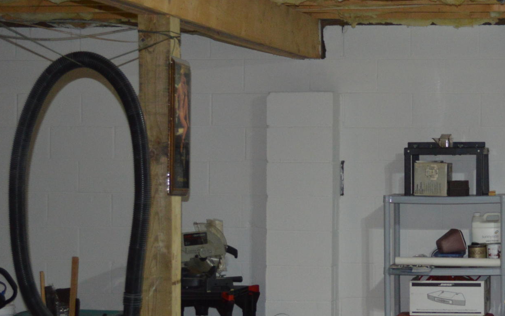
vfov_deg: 12.6
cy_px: 173
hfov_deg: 19.6
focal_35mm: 104
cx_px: 465
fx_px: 1431
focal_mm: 28
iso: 720
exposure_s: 1/60
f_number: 4.5
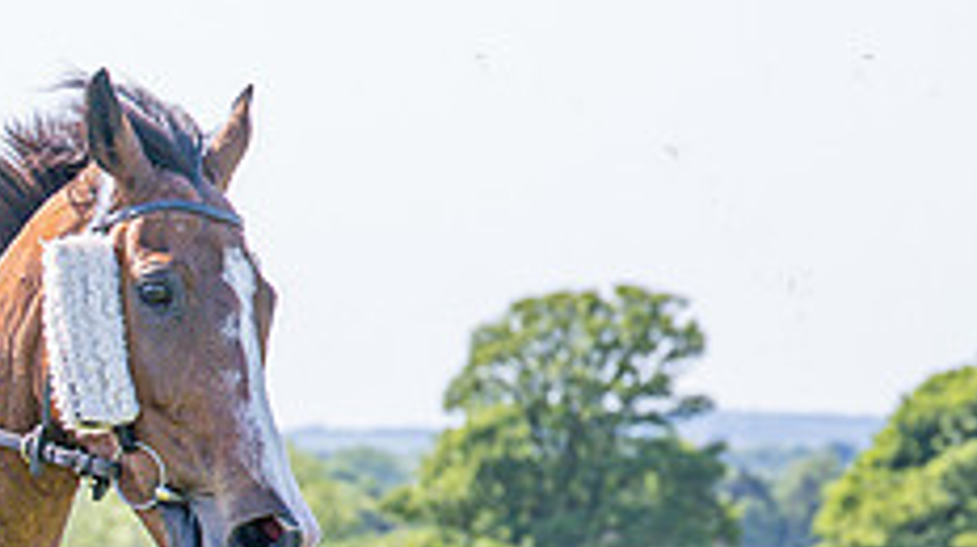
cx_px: -204
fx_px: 7402
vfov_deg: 4.2
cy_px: 657
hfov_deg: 7.5
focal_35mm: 286
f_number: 4
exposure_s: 1/2000
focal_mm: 70
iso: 400
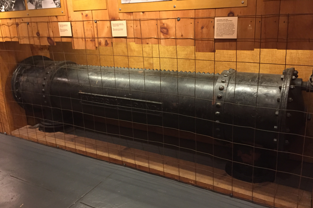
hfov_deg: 60.3
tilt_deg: -14.2
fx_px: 270
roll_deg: +1.9
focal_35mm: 31
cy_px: 89
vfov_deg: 42.2
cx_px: 160
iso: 160
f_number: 2.2
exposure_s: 1/30
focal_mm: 4.15
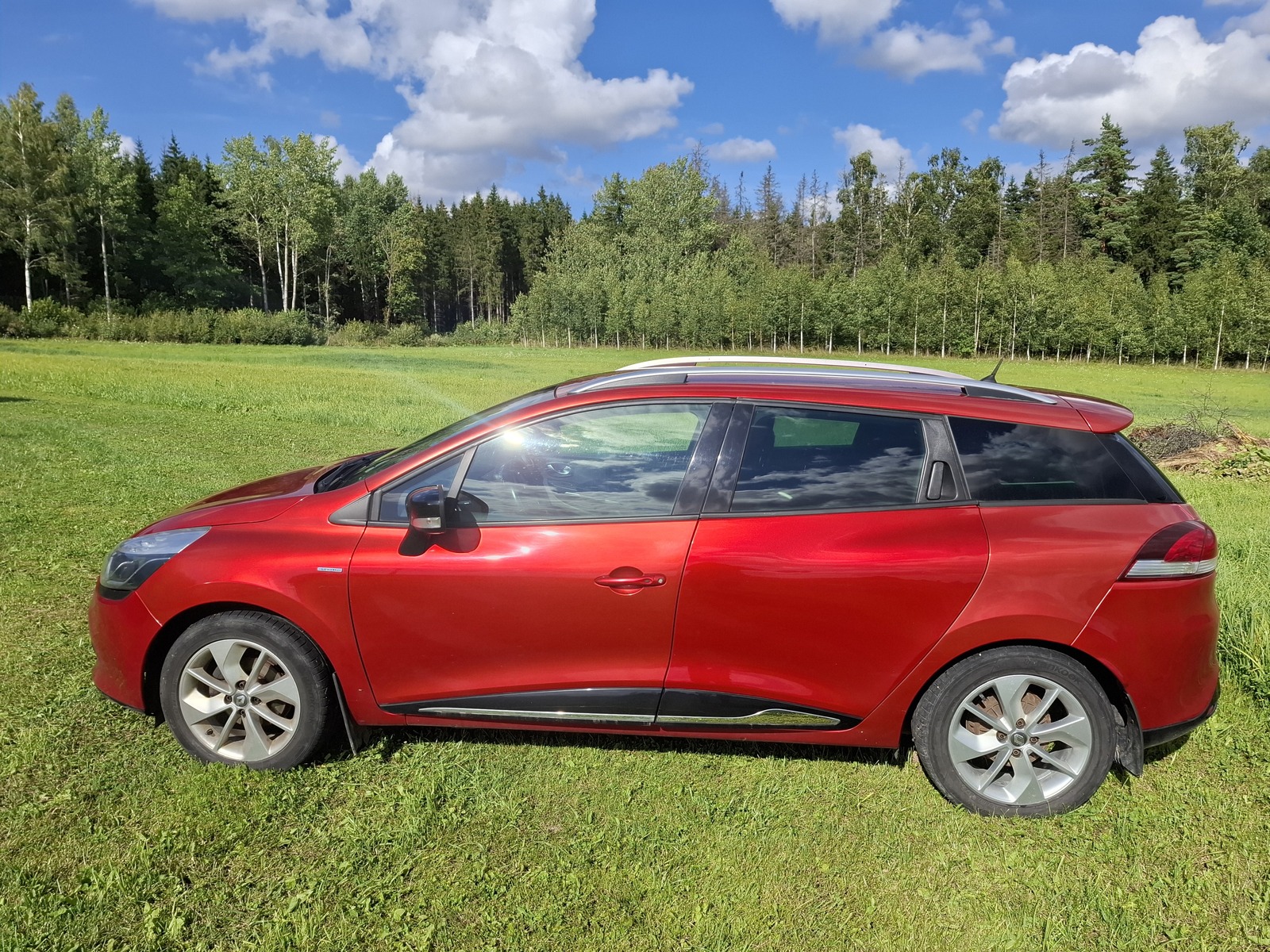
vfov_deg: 58.9
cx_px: 635
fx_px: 844
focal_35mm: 23
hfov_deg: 73.9
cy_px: 476
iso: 50
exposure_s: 1/3690
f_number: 1.8
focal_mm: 5.54
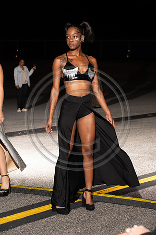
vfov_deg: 18.6
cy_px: 118
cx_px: 78
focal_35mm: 110
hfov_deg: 12.4
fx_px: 717
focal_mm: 110
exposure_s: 1/200
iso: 1000
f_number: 6.3
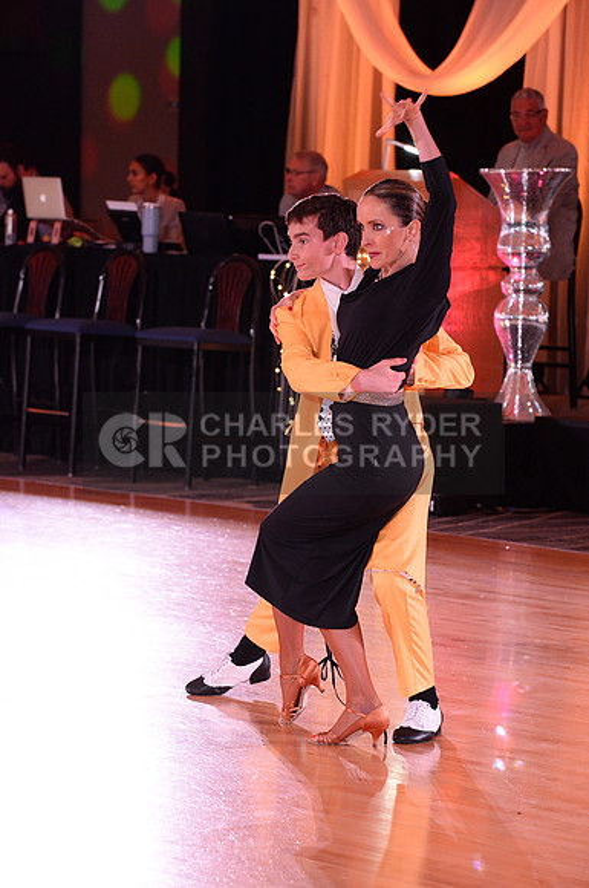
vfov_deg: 12.9
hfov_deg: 8.6
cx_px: 294
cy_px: 444
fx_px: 3938
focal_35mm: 160
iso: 4000
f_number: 6.3
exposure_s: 1/250
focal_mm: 160
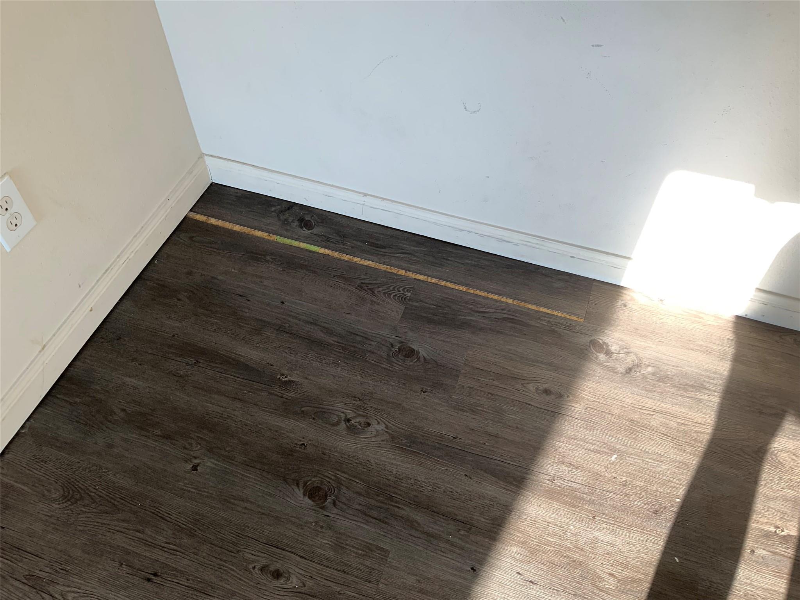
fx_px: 670
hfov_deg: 61.7
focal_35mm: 29
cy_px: 300
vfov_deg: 48.2
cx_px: 400
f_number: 1.8
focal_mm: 3
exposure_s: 1/120
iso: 20
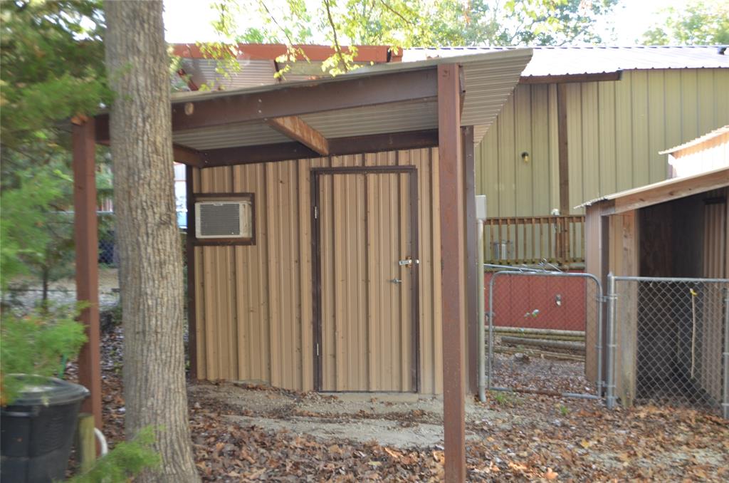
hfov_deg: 41.2
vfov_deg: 27.9
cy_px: 242
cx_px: 364
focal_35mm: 48
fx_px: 970
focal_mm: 32
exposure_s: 1/60
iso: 400
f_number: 4.8
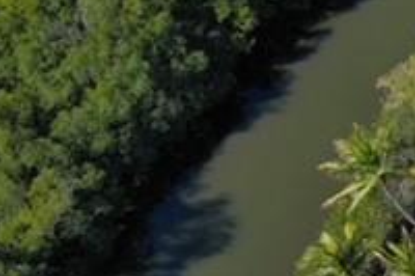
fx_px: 1071
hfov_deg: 18.9
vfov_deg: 14.5
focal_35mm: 93
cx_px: 652
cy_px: 2
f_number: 2.8
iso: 100
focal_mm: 10.57
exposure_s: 1/111
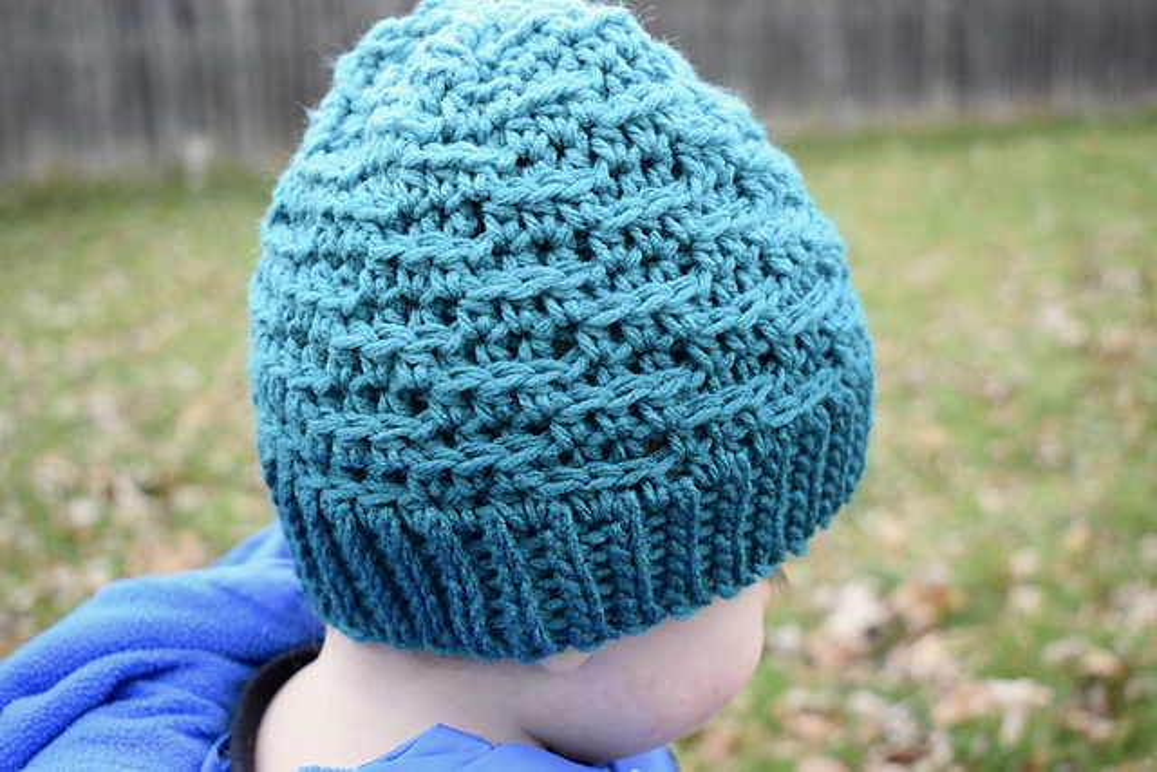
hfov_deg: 41.1
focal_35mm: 48
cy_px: 386
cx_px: 578
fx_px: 1543
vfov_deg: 28.1
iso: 640
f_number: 5.6
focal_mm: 32
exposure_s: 1/250
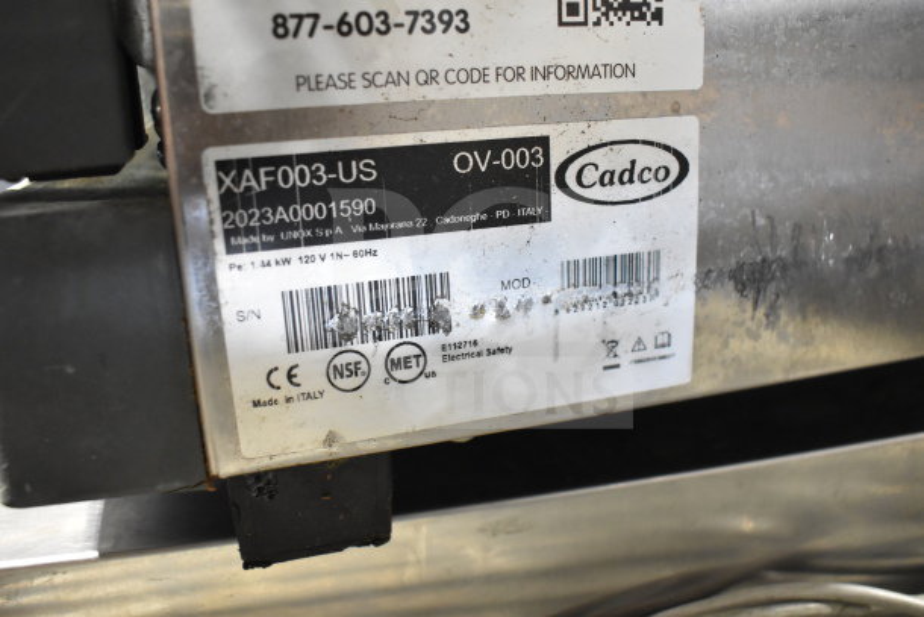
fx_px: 847
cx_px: 462
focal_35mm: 33
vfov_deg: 40.0
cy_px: 308
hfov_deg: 57.2
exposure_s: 1/30
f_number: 3.8
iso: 2800
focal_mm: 22
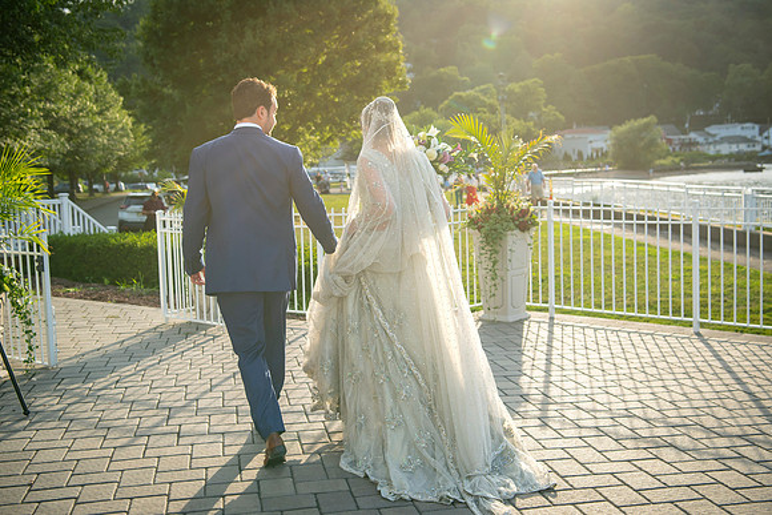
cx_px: 386
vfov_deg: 31.4
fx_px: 917
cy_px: 253
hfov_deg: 45.7
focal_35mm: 43
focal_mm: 38
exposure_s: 1/2000
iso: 400
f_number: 4
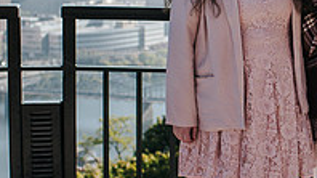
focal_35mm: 137
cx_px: 343
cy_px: 63
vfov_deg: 8.8
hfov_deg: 15.3
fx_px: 1151
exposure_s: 1/1000
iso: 100
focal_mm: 35
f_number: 3.2
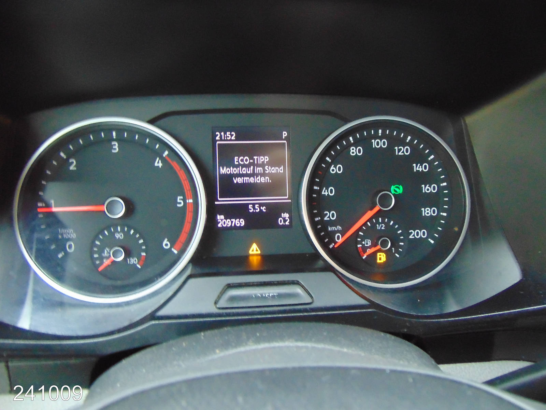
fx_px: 394
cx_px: 273
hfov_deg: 69.4
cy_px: 205
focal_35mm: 25
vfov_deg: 54.9
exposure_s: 1/20
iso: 400
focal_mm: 4.5
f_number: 3
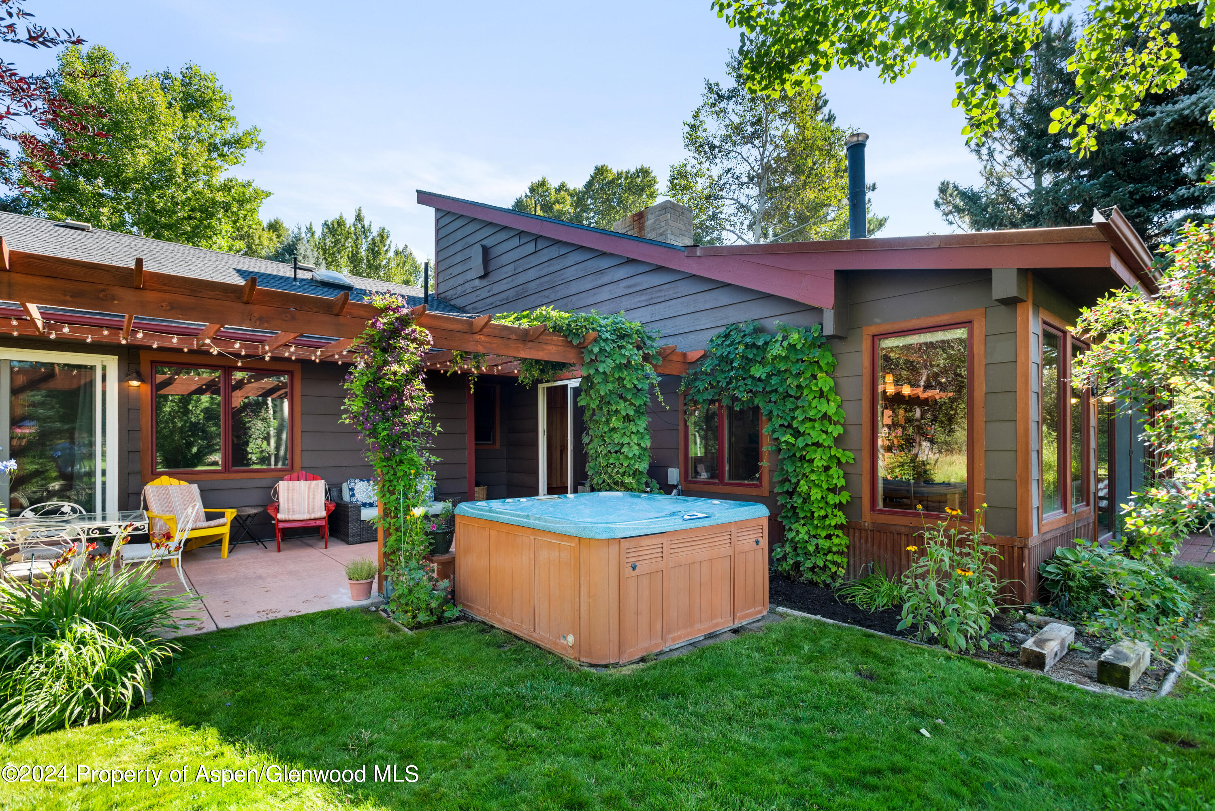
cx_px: 608
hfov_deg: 93.3
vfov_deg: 70.5
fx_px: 574
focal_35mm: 17
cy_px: 406
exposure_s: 1/50
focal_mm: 17
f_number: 7.1
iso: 400
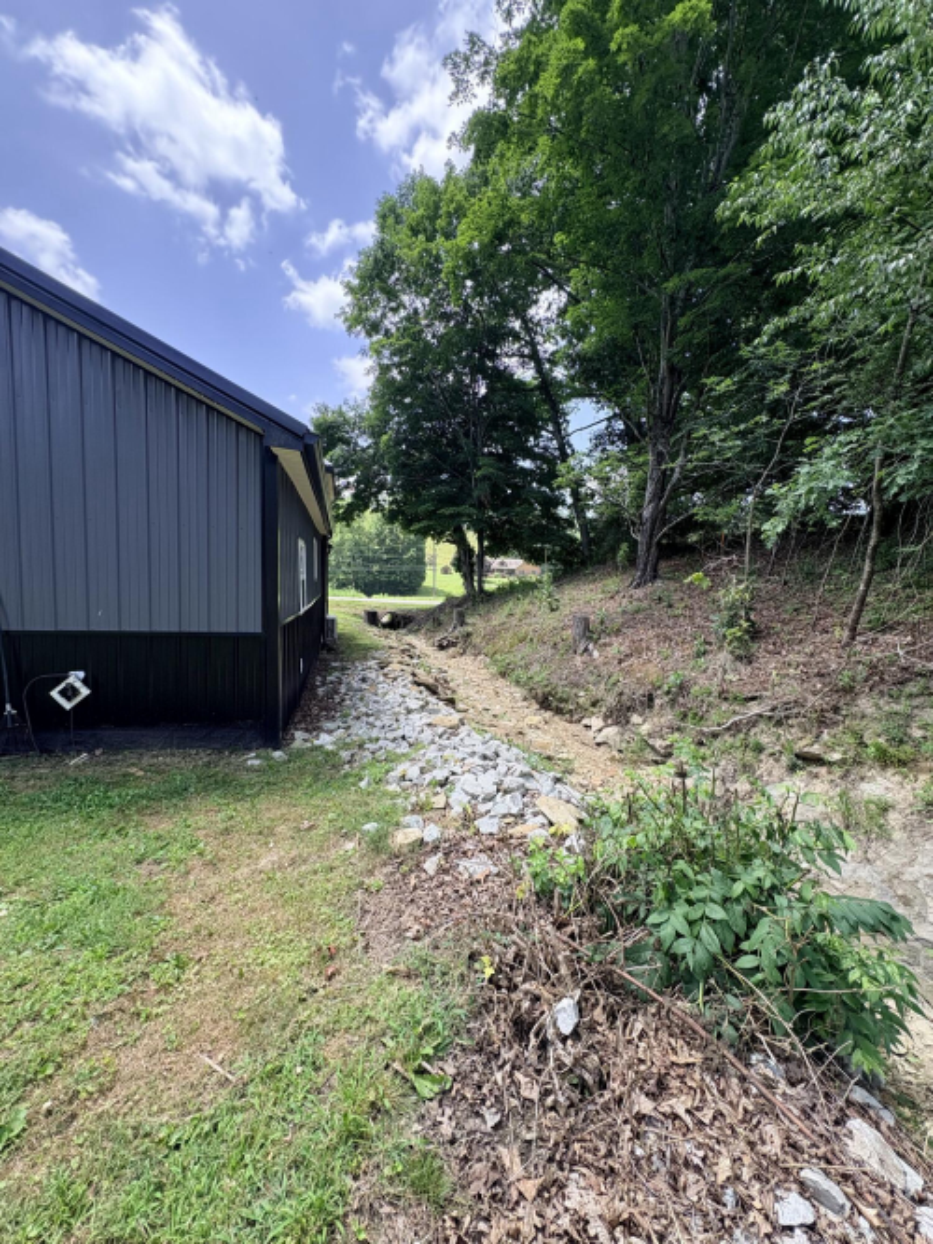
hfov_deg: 85.7
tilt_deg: -3.4
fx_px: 503
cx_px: 466
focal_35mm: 14
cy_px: 622
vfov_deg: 102.1
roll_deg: -2.1
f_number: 2.2
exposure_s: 1/522
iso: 50
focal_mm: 2.22
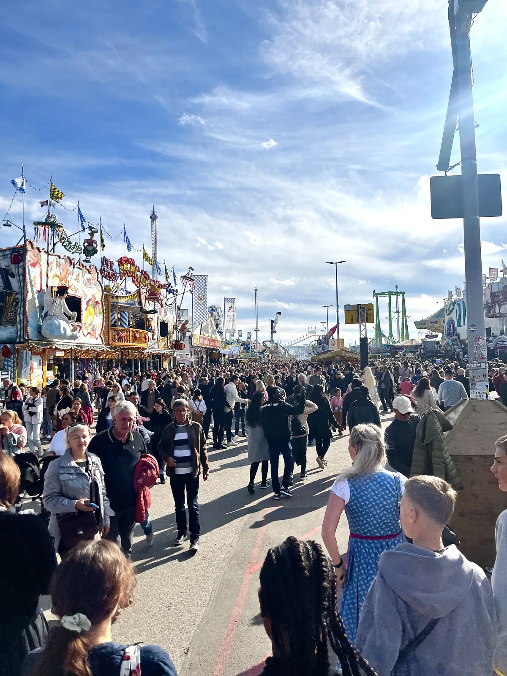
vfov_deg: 67.3
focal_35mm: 26
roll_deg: +1.4
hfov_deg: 53.1
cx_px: 254
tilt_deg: +0.6
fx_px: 508
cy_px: 338
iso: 50
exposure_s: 1/6494
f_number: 1.6
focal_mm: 5.1
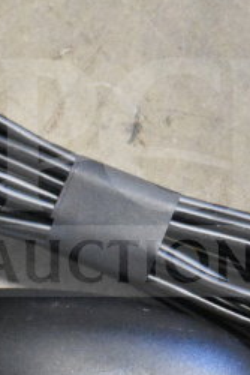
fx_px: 1995
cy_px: 178
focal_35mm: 192
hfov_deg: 7.2
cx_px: 135
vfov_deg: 10.7
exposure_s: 1/60
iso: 10000
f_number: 4.5
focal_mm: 35
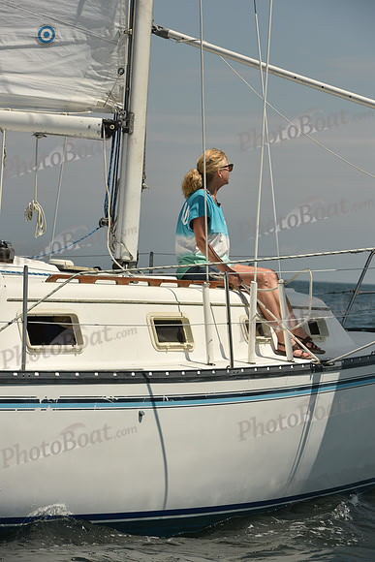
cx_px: 188
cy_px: 281
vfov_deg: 11.7
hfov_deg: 7.9
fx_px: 2733
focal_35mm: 175
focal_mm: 175
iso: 320
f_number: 11
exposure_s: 1/1600
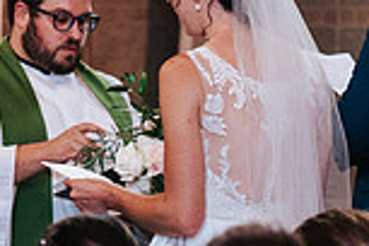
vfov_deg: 3.4
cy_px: 115
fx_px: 4161
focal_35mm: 406
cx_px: 236
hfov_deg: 5.1
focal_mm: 105
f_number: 4
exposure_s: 1/200
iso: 1000
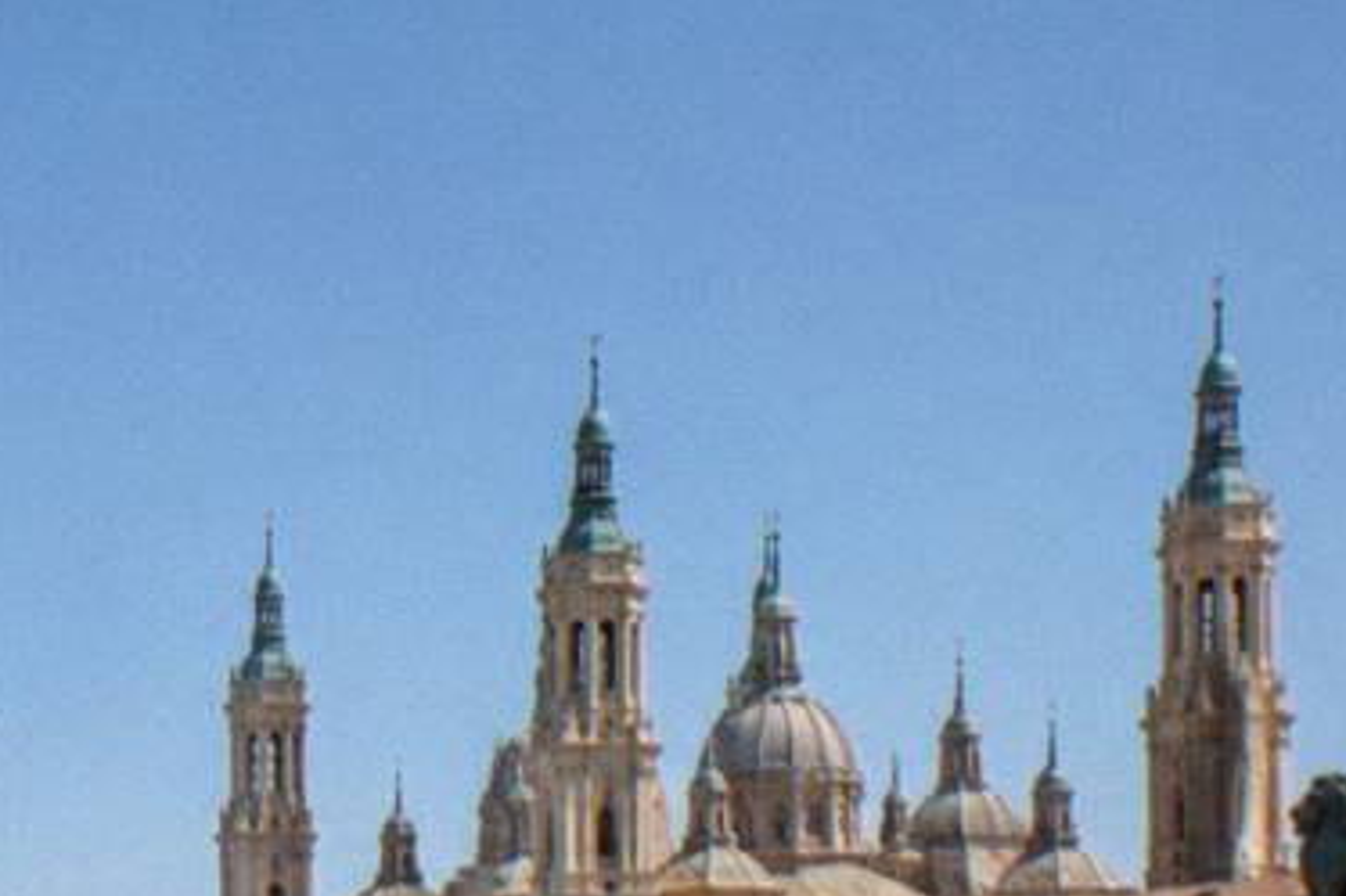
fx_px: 4896
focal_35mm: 131
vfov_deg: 10.3
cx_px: -68
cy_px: 1072
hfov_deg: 15.3
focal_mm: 49
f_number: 5.6
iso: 200
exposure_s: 1/800
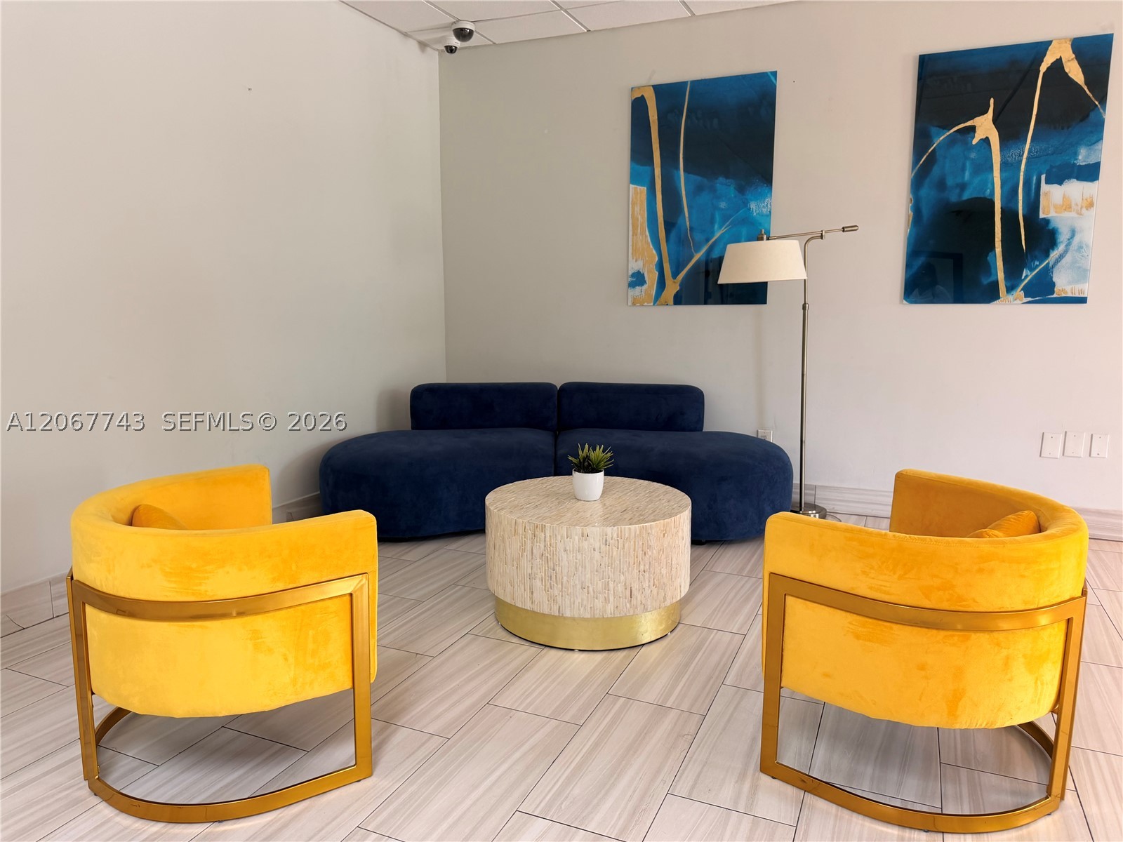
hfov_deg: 71.6
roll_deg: +0.8
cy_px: 421
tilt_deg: -9.1
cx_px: 562
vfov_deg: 56.8
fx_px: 779
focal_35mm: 24
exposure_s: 1/60
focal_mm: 6.76
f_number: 1.78
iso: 125
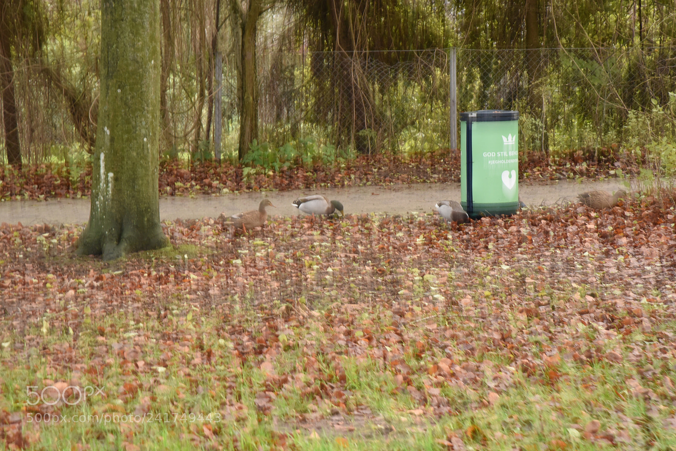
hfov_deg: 17.1
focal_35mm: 120
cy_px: 226
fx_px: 2254
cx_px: 338
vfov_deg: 11.4
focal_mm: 120
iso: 2500
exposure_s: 1/40
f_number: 13
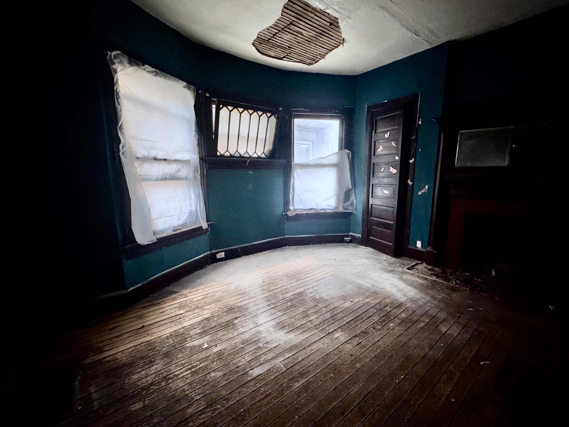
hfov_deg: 98.1
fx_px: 247
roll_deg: +0.2
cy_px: 219
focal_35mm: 15
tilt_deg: -11.5
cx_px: 295
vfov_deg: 81.7
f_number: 2.2
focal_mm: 2.22
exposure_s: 1/60
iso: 800
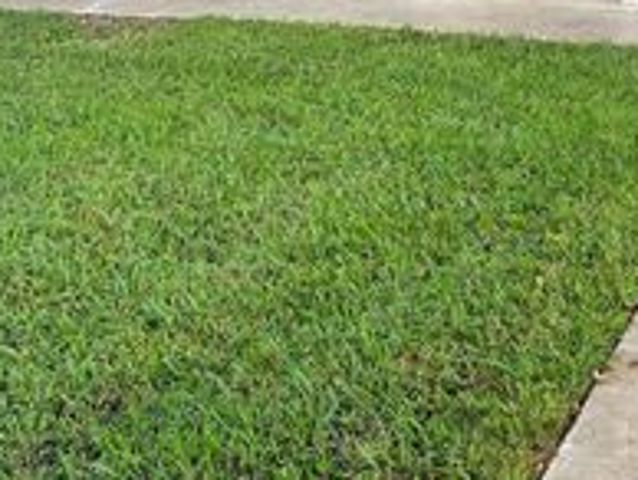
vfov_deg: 20.3
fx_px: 1236
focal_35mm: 67
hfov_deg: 27.6
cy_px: -123
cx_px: 605
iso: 40
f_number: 1.5
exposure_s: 1/216
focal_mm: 5.7
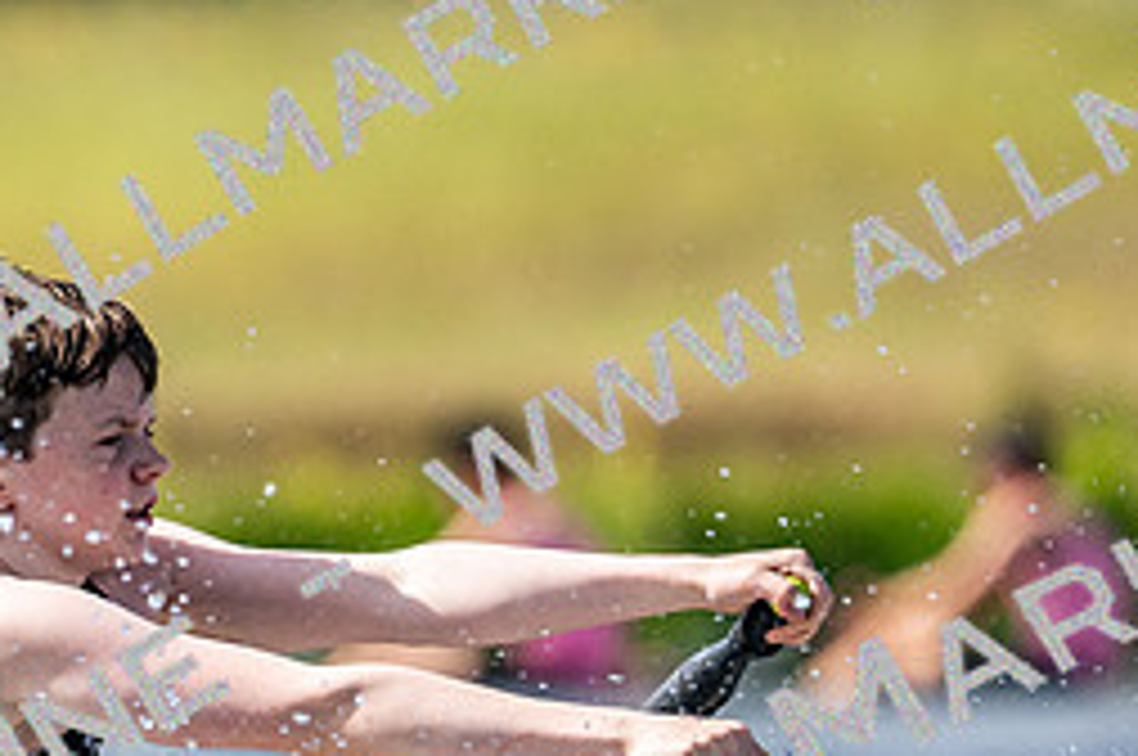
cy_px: 603
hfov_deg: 1.5
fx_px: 43504
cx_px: 94
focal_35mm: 1378
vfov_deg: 1.0
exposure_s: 1/2500
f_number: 4.5
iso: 220
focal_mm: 400
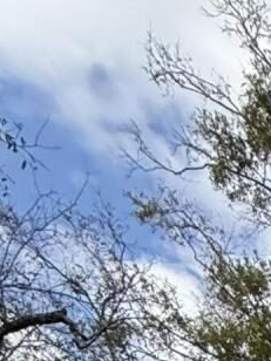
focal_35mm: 91
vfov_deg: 11.2
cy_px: 1108
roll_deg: +1.4
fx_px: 950
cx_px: 820
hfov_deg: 10.8
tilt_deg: -10.4
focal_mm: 2.22
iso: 64
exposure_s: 1/820
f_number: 2.2
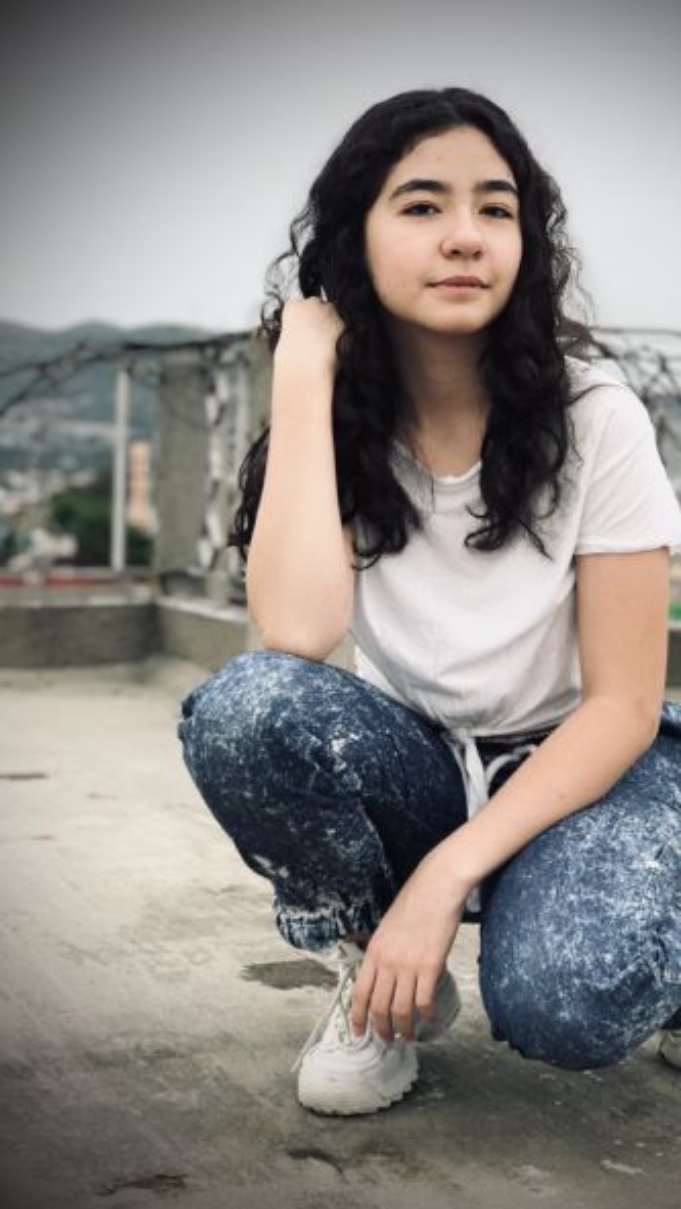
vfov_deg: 33.3
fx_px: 2020
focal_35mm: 63
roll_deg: -0.7
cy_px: 608
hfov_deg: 19.1
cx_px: 456
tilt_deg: -3.7
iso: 20
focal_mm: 6.6
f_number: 2.8
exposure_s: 1/111
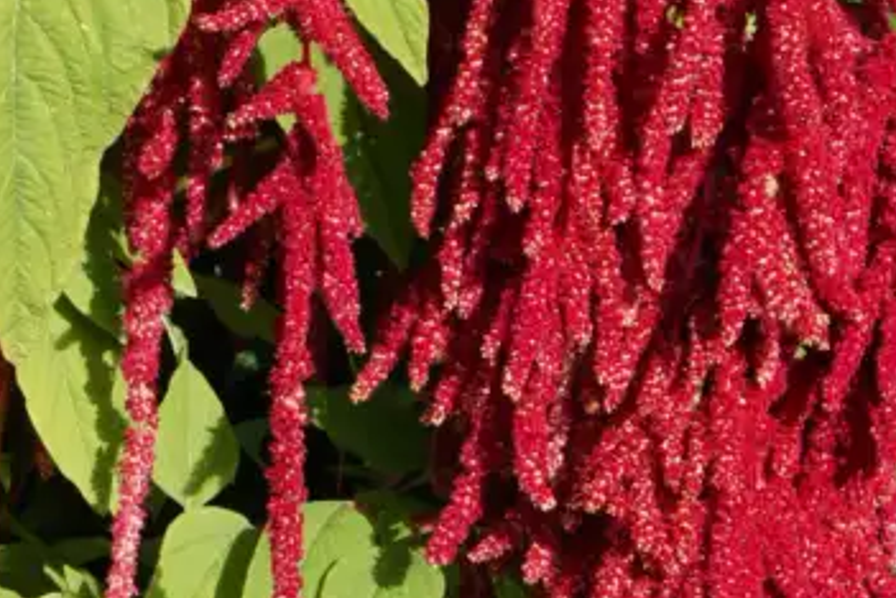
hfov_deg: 22.6
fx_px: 2236
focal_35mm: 90
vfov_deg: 15.2
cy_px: 299
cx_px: 388
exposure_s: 1/250
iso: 200
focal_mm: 35
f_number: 9
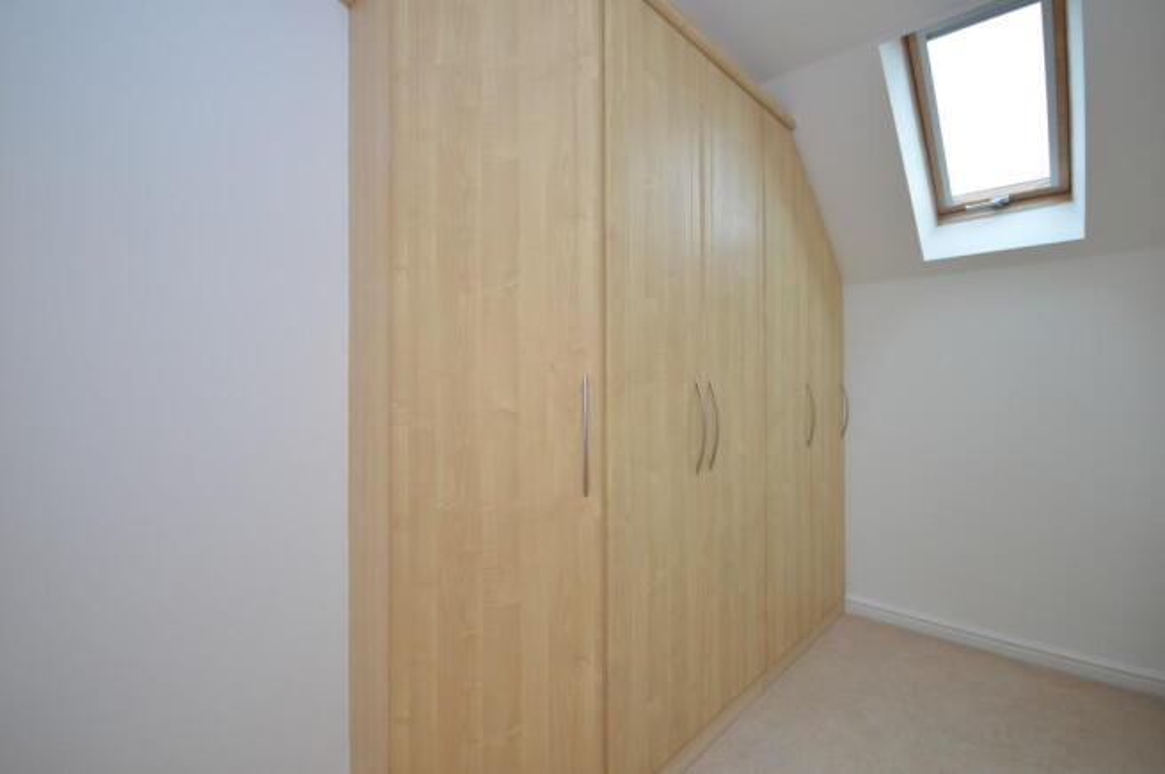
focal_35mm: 15
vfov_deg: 77.2
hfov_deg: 100.4
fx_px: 485
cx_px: 582
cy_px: 387
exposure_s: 1/60
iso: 560
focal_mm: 10
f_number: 4
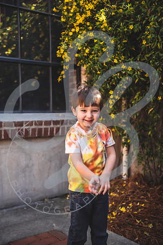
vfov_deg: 41.1
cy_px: 122
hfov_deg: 28.1
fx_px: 326
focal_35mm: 48
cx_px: 82
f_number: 2.8
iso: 100
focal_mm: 48
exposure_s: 1/250
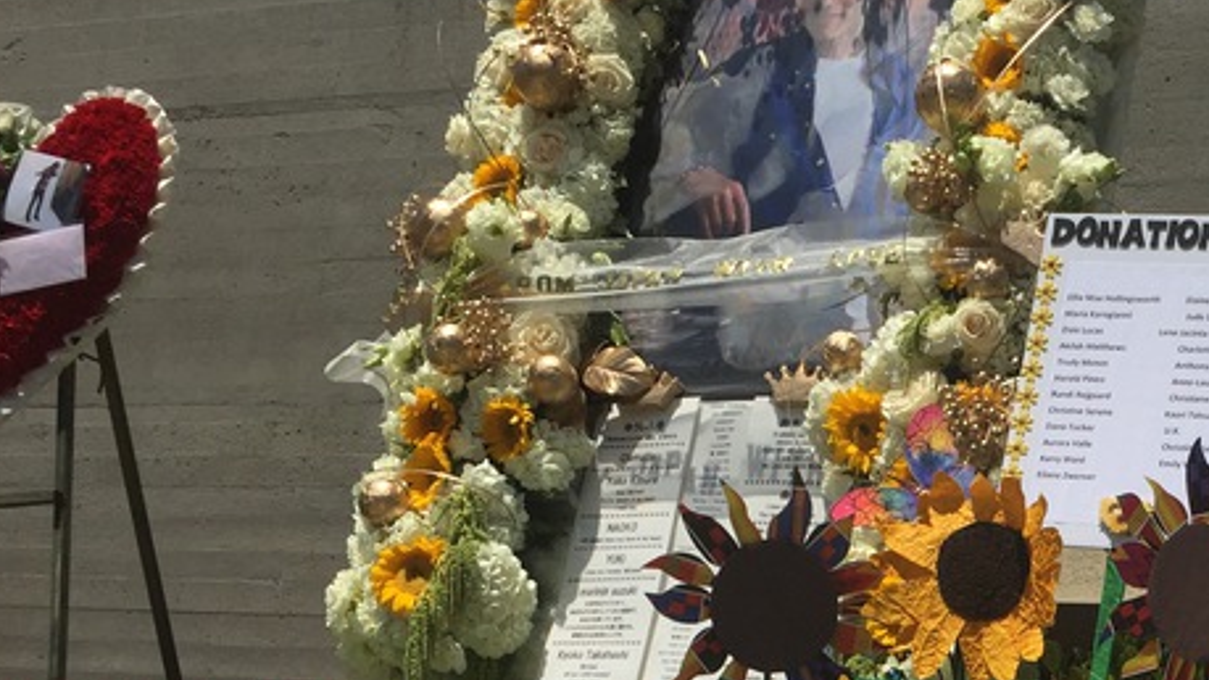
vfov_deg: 18.4
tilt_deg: -1.9
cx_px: 1106
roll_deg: -2.6
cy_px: 808
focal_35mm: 62
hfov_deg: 32.1
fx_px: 1987
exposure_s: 1/4950
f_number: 2.2
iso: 32
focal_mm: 4.15
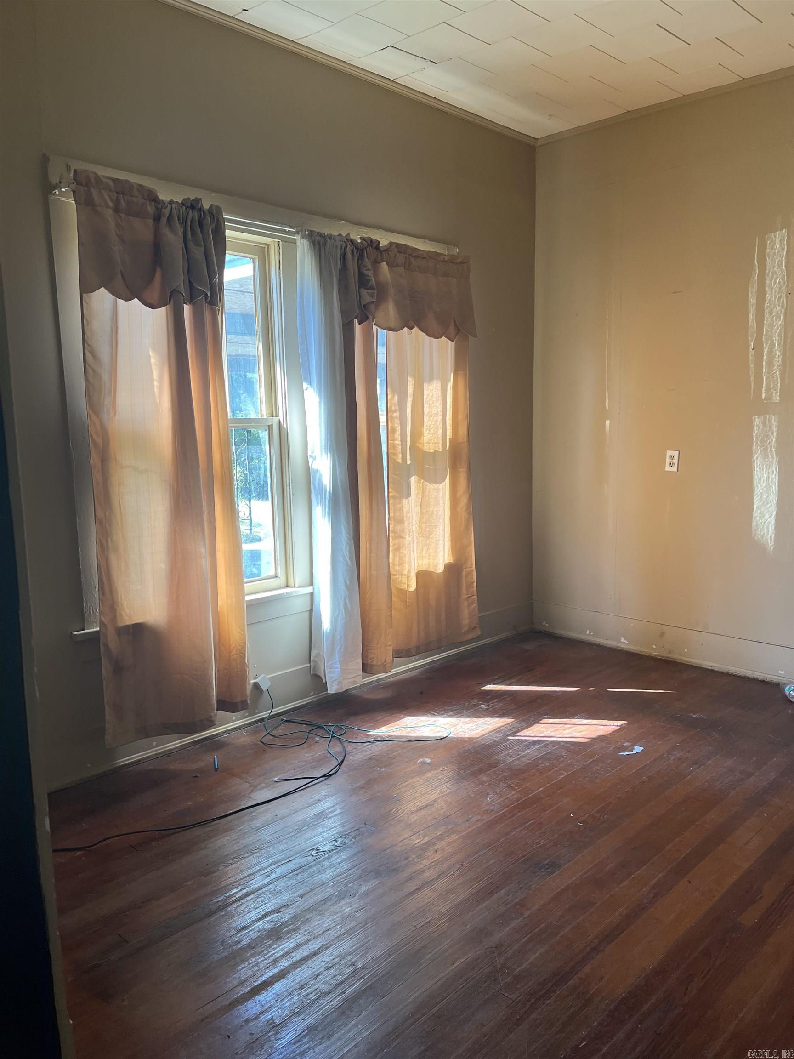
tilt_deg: -7.2
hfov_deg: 53.1
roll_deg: +1.2
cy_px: 530
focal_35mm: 26
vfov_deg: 67.3
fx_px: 795
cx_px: 397
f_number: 1.6
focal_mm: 5.1
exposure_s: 1/122
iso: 64
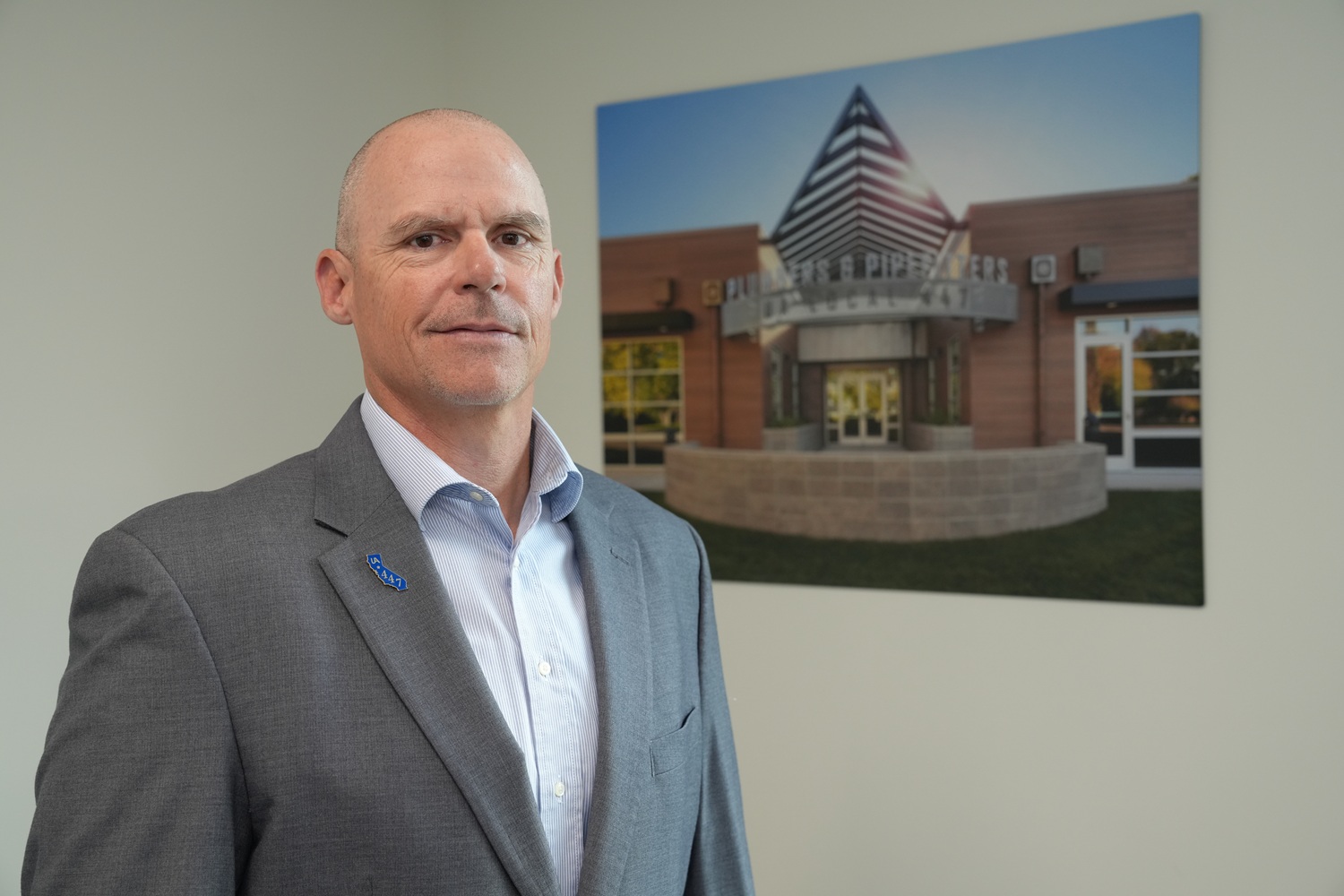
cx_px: 672
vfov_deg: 28.1
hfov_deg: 41.1
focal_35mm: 48
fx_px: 1792
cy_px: 448
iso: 1000
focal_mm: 48
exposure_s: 1/160
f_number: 4
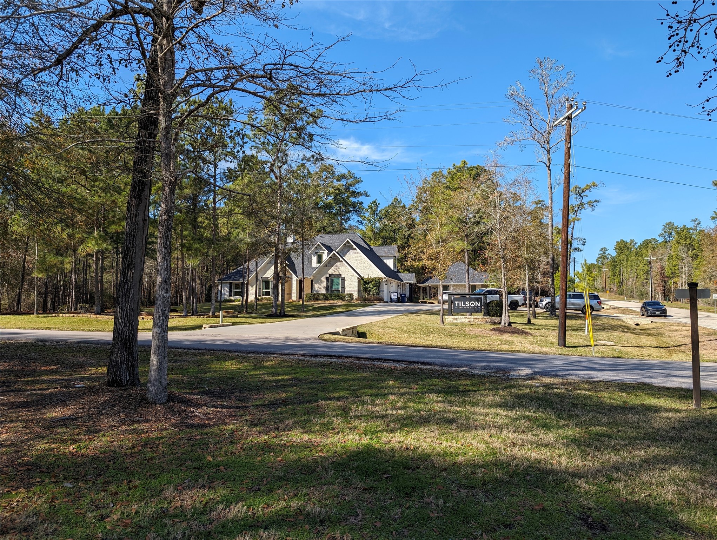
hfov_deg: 71.5
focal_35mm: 24
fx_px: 498
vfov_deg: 56.9
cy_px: 270
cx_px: 358
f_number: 1.68
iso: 21
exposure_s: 1/897
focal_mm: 6.9
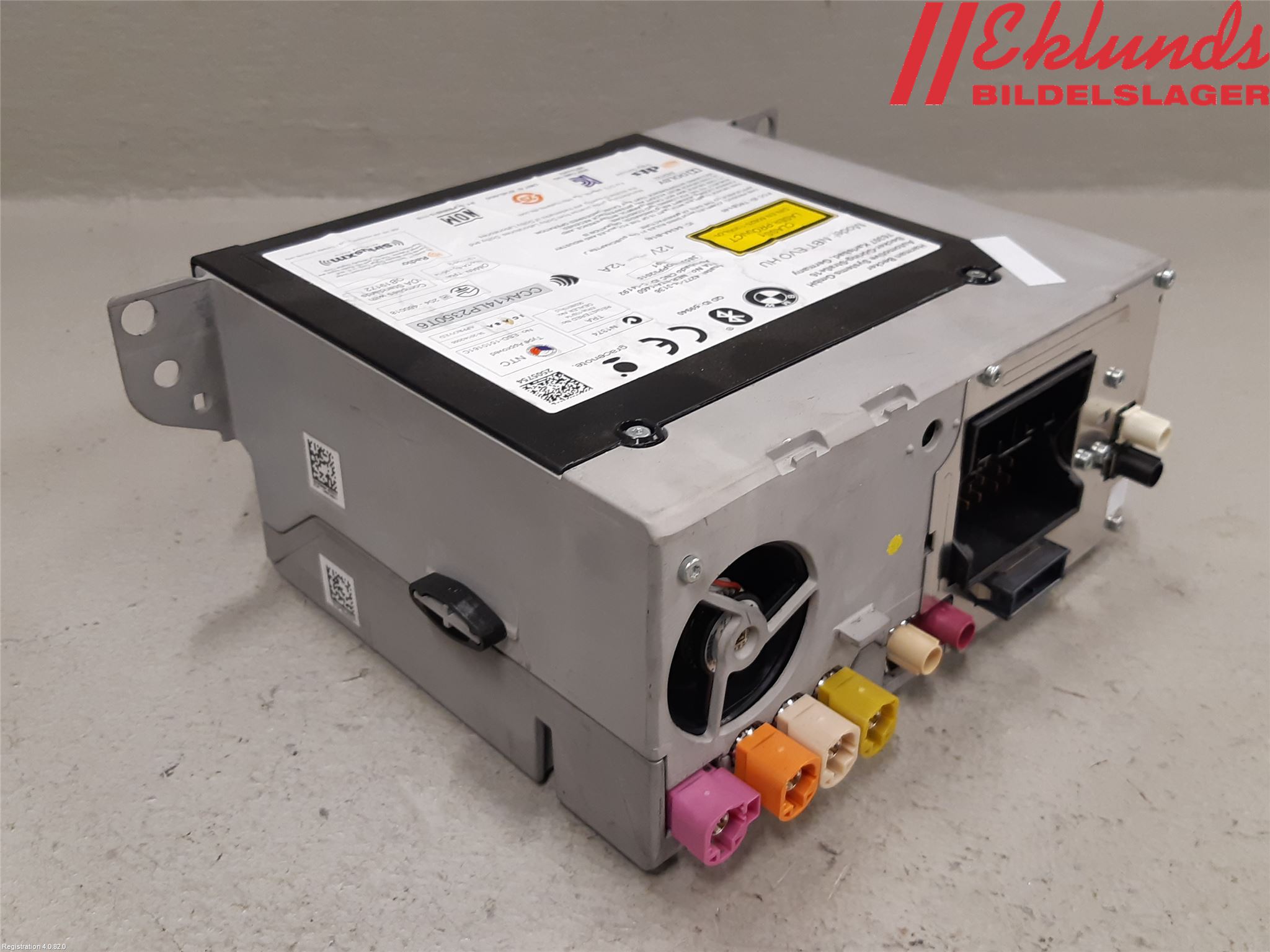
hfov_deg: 67.3
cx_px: 635
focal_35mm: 26
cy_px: 476
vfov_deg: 53.1
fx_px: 954
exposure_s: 1/50
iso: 100
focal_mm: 3.93
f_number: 1.7
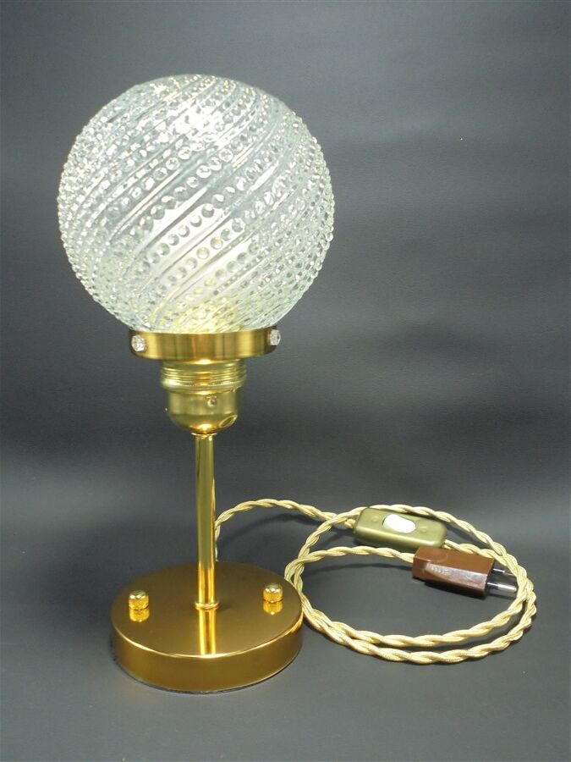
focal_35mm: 34
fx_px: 748
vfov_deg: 54.0
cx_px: 286
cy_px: 381
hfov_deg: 41.8
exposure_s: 1/30
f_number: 4
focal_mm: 6.1
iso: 250
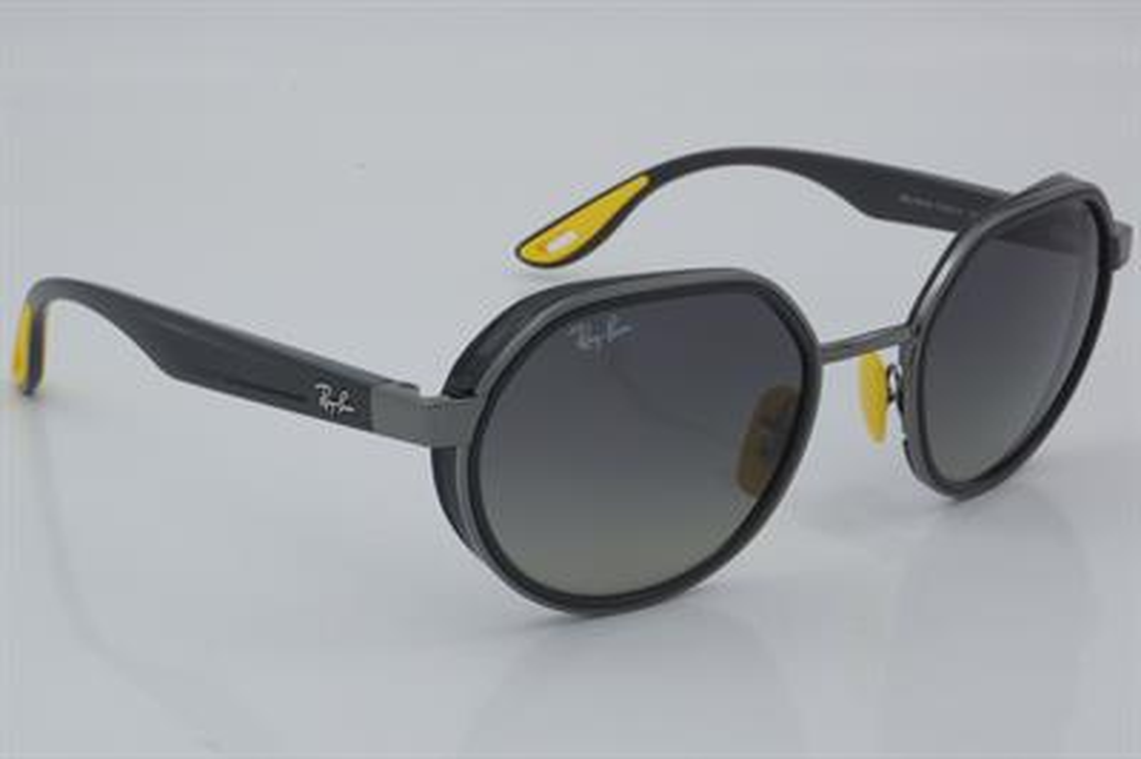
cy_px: 380
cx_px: 570
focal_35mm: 75
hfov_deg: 27.0
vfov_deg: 18.2
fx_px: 2375
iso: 100
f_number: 32
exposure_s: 1/4
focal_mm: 50
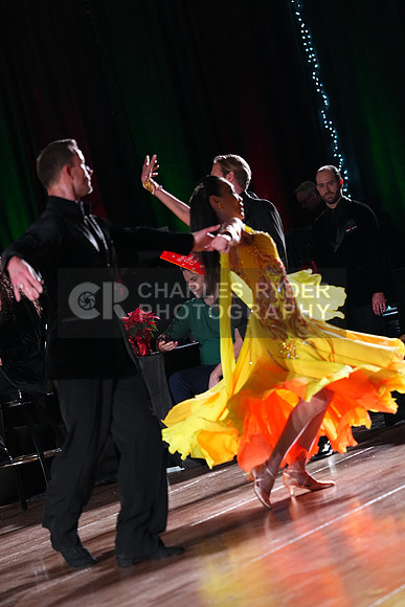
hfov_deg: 9.1
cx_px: 202
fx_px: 2546
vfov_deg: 13.6
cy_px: 304
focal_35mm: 151
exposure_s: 1/400
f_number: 4.5
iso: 6400
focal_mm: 151
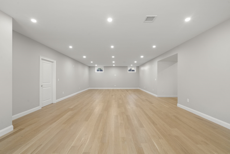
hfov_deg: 100.4
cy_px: 77
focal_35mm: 15
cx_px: 115
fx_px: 96
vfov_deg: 77.3
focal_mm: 15
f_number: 9
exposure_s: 1/2.5
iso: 800
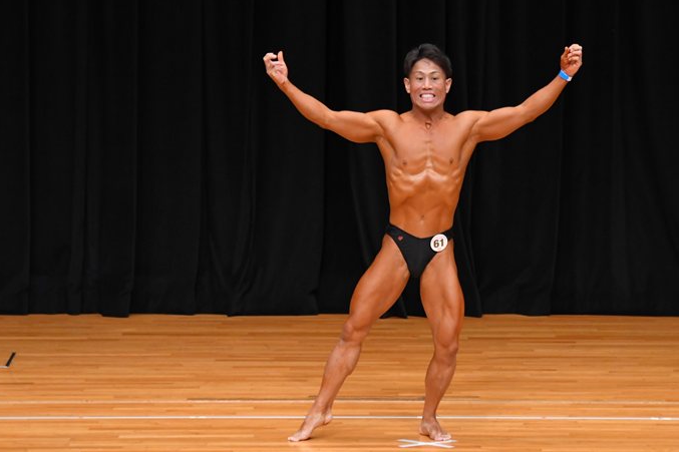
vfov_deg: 4.7
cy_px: 215
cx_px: 380
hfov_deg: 7.1
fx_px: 5506
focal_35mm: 292
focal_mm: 170
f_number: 5.6
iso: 3200
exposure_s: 1/400
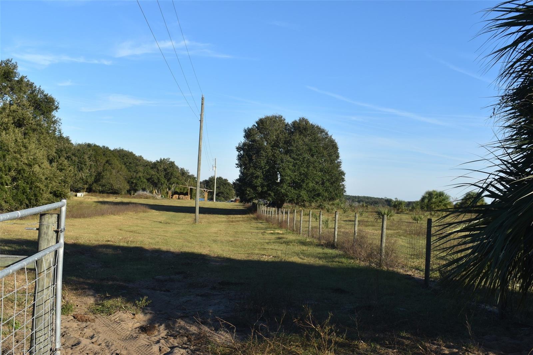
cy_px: 178
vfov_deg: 34.2
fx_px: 577
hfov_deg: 49.6
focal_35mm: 39
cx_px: 266
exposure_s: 1/250
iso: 100
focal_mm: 26
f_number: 8
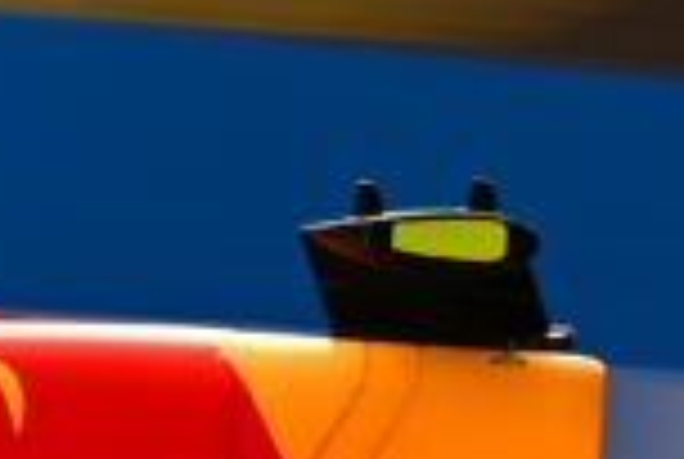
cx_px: 2020
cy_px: 585
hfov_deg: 1.5
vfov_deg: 1.0
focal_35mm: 1357
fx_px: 25833
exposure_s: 1/100
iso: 64
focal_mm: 135
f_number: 9
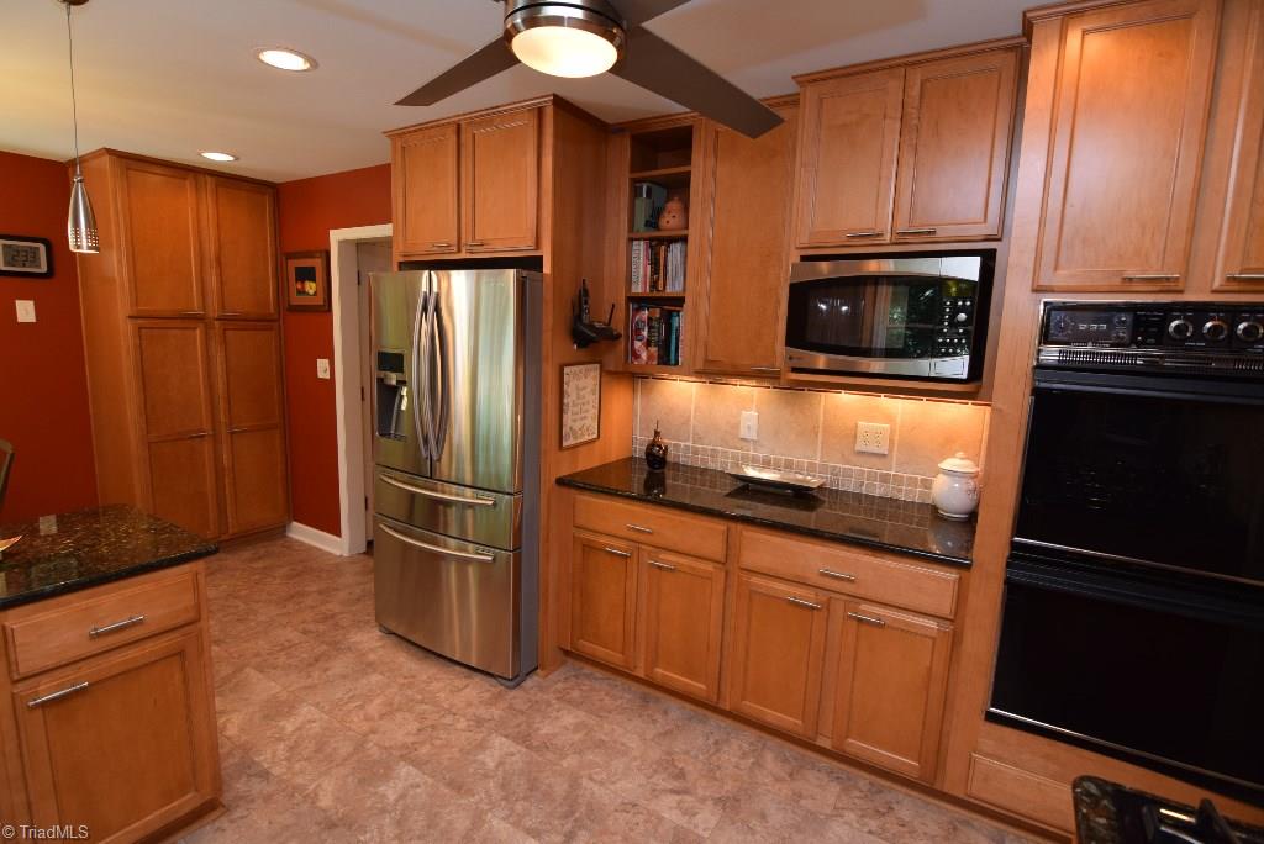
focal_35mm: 16
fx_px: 580
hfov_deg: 94.9
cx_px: 632
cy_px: 422
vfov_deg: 72.1
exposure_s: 1/80
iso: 800
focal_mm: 11
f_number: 4
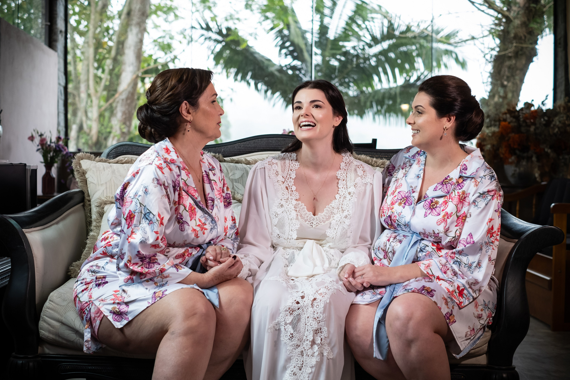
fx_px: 866
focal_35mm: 55
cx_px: 286
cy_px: 184
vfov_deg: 24.8
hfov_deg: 36.4
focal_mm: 35
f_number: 2.8
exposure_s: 1/200
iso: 800
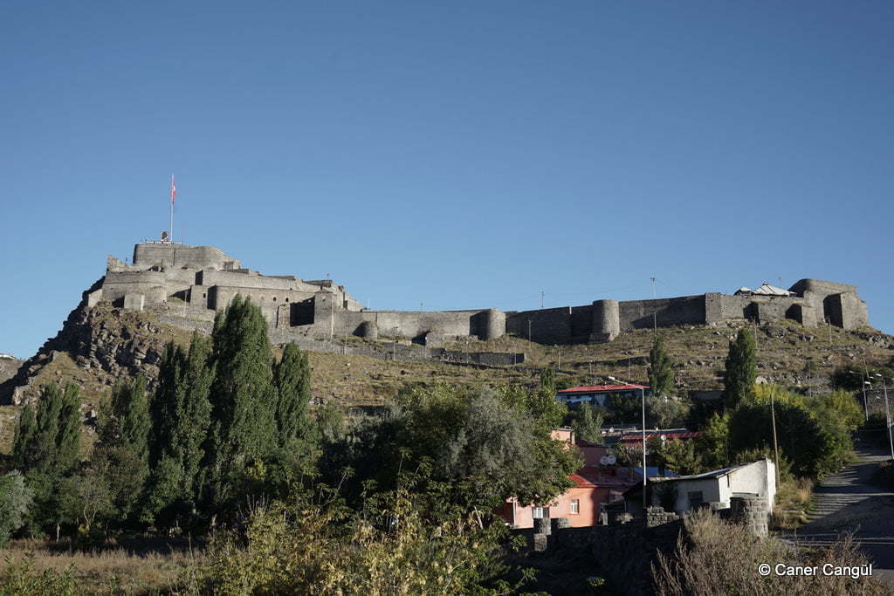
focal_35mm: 40
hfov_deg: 48.5
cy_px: 298
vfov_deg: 33.4
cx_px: 447
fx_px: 993
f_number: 9
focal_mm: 40
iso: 100
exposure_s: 1/160
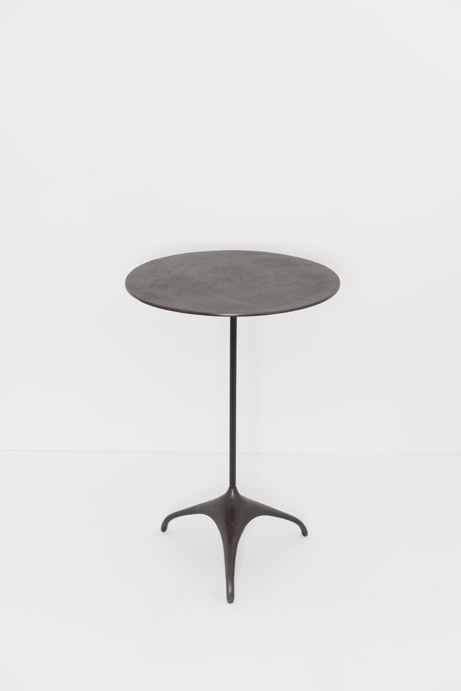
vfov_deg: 36.2
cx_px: 230
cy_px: 346
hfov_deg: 24.6
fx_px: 1056
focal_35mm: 55
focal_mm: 55
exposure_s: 1/125
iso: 100
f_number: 7.1
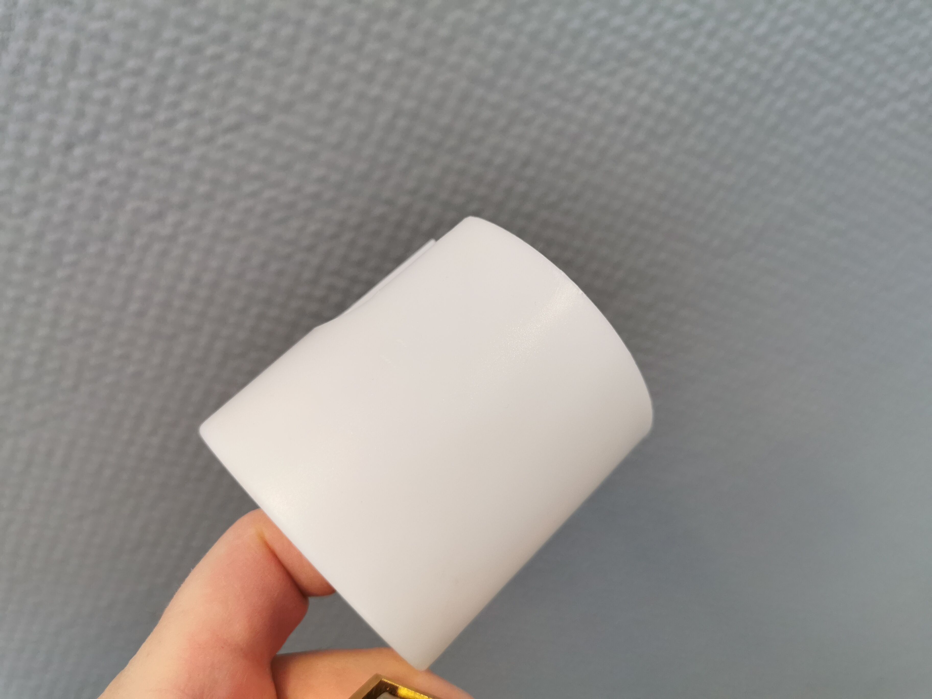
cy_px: 350
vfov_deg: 51.4
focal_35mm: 27
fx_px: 727
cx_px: 466
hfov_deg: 65.3
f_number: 1.6
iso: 160
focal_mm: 5.56
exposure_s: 1/100
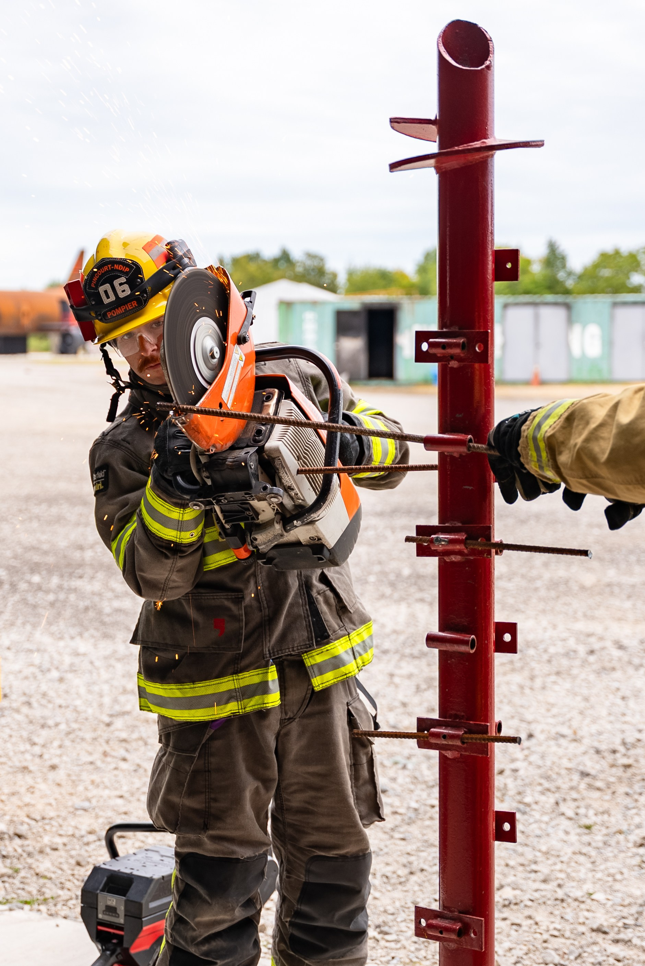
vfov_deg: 29.0
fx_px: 1864
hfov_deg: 19.6
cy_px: 483
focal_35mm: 69
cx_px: 284
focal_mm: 46.1
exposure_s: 1/500
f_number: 2.8
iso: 100
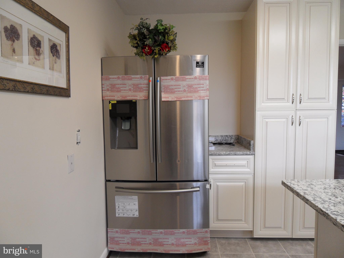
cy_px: 129
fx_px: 239
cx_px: 172
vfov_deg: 56.8
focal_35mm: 24
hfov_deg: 71.6
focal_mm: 4.3
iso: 120
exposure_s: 1/45
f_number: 2.8
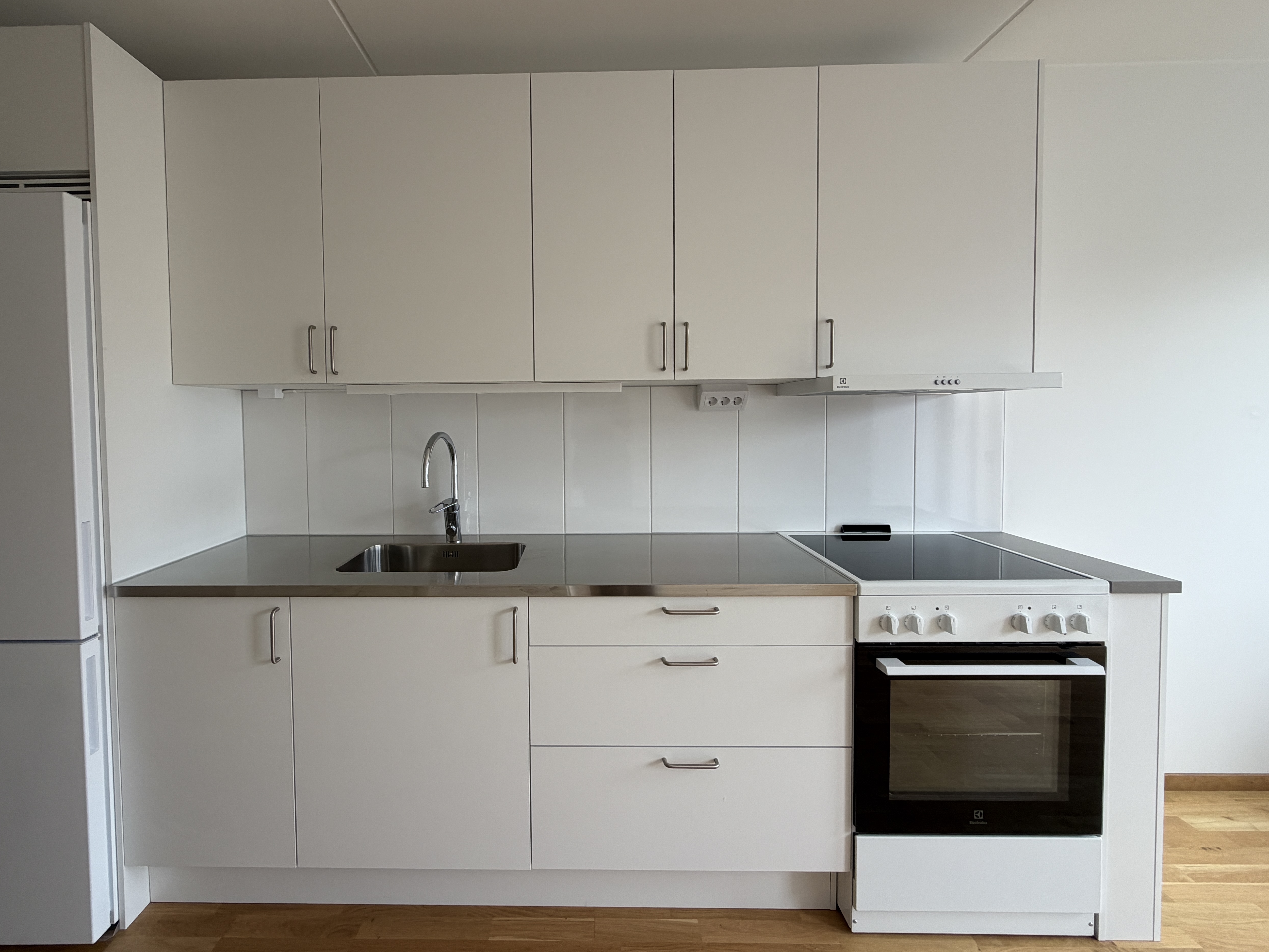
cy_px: 436
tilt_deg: -2.6
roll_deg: +0.4
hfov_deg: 94.2
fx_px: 587
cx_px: 576
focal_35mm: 16
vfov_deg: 78.0
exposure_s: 1/121
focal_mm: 2.22
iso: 100
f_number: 2.2
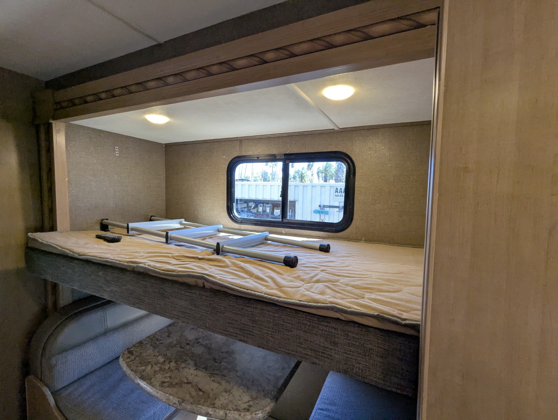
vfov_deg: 78.2
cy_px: 210
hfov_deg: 94.4
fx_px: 258
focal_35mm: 16
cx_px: 279
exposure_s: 1/120
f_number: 2.2
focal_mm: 2.35
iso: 264
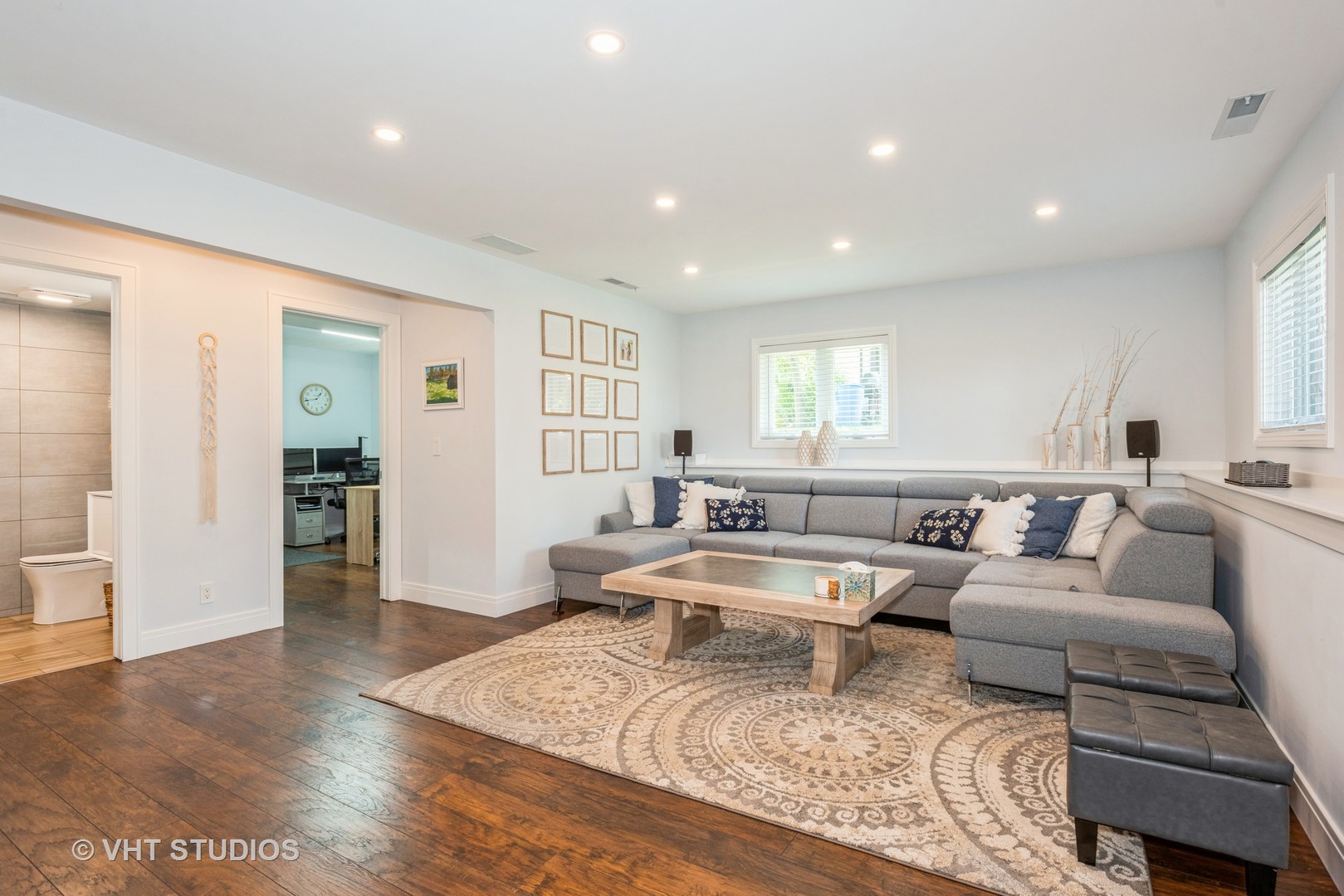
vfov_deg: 70.5
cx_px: 672
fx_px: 635
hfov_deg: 93.3
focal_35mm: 17
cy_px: 448
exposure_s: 1/10
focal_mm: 17
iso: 400
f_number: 8
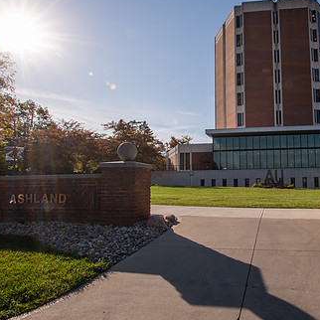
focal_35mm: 26
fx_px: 272
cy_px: 163
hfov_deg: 57.2
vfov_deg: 60.9
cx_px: 248
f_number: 22
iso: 250
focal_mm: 17
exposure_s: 1/160
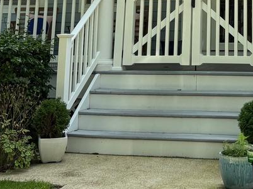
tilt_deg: +11.7
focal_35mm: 86
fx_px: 628
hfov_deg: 21.8
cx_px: 262
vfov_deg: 15.6
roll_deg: -0.5
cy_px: -105
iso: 100
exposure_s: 1/1522
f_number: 1.78
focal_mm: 6.76
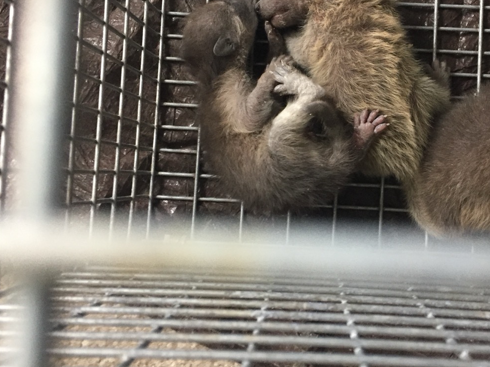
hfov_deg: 45.3
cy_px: 141
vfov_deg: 35.0
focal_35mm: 41
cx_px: 309
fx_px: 581
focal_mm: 4.15
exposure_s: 1/30
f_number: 2.2
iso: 250
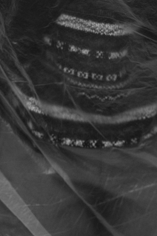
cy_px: -146
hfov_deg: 8.3
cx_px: 134
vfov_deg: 11.8
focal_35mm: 164
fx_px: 1073
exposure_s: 1/200
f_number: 2.8
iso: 800
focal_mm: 47.6
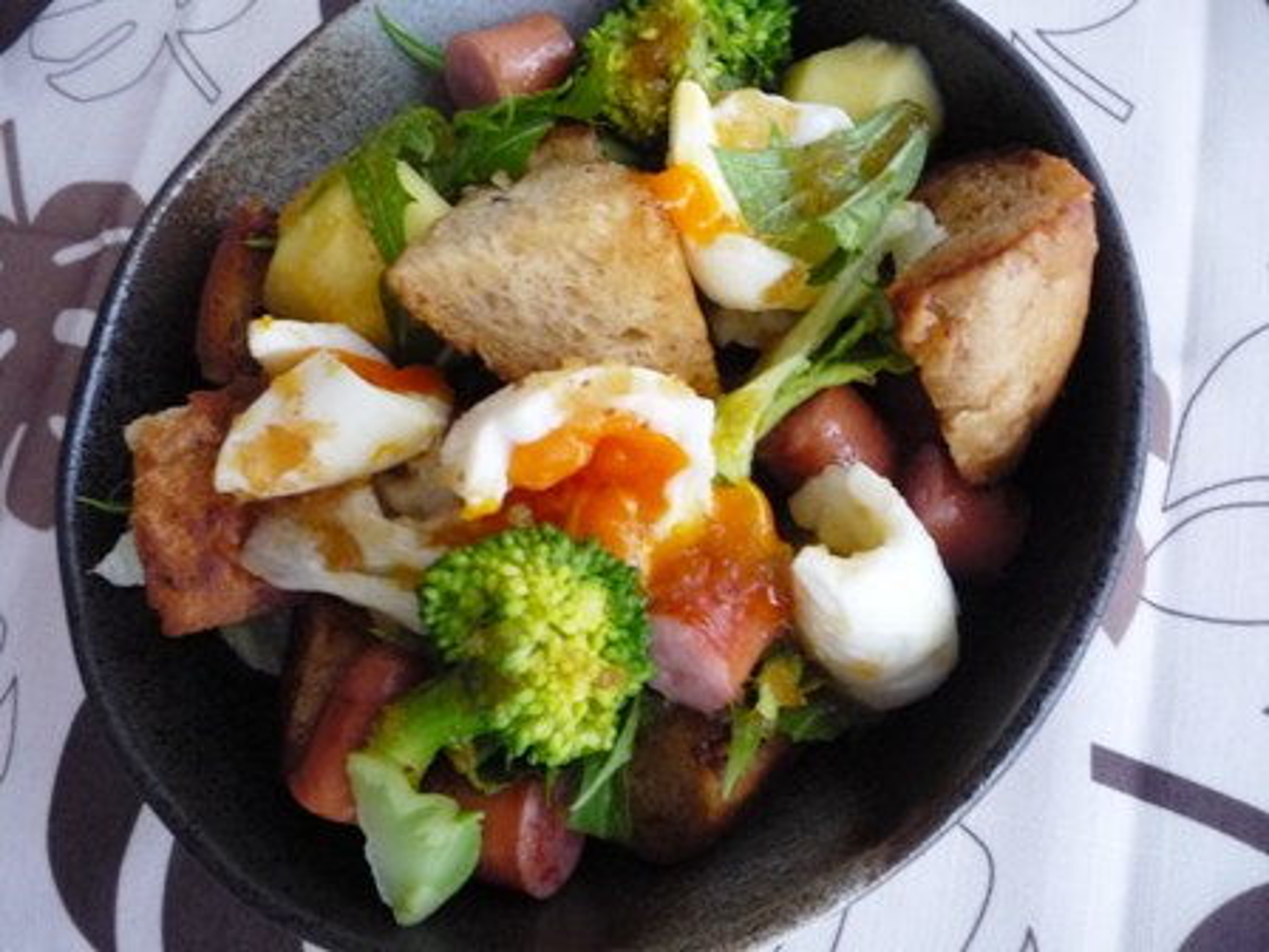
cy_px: 476
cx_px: 634
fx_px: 1100
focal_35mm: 30
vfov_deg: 46.8
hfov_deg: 60.0
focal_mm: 5.2
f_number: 3.3
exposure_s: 1/15
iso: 400
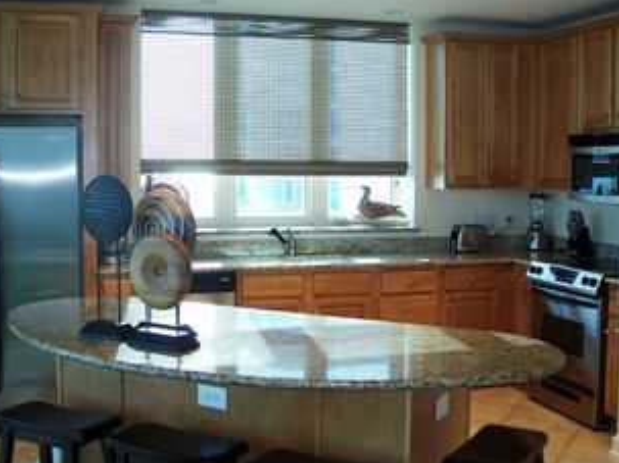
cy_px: 228
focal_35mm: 45
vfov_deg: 32.2
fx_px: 804
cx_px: 282
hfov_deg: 42.1
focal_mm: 7.8
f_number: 2.8
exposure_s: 1/60
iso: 80
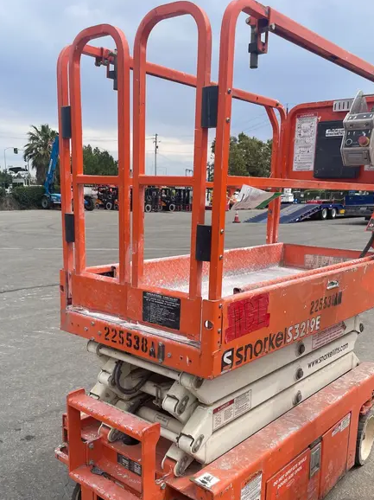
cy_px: 288
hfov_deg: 42.9
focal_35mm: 33
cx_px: 175
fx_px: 476
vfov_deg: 55.1
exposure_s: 1/2882
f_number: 1.6
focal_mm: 4.2
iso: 32
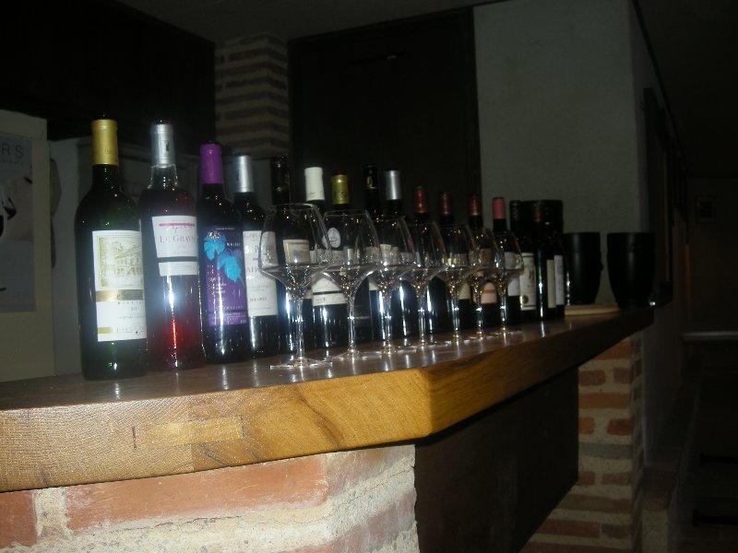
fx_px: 746
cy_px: 276
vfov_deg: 40.7
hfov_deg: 52.6
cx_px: 369
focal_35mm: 35
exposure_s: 1/60
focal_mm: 5.7
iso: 50
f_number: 2.8
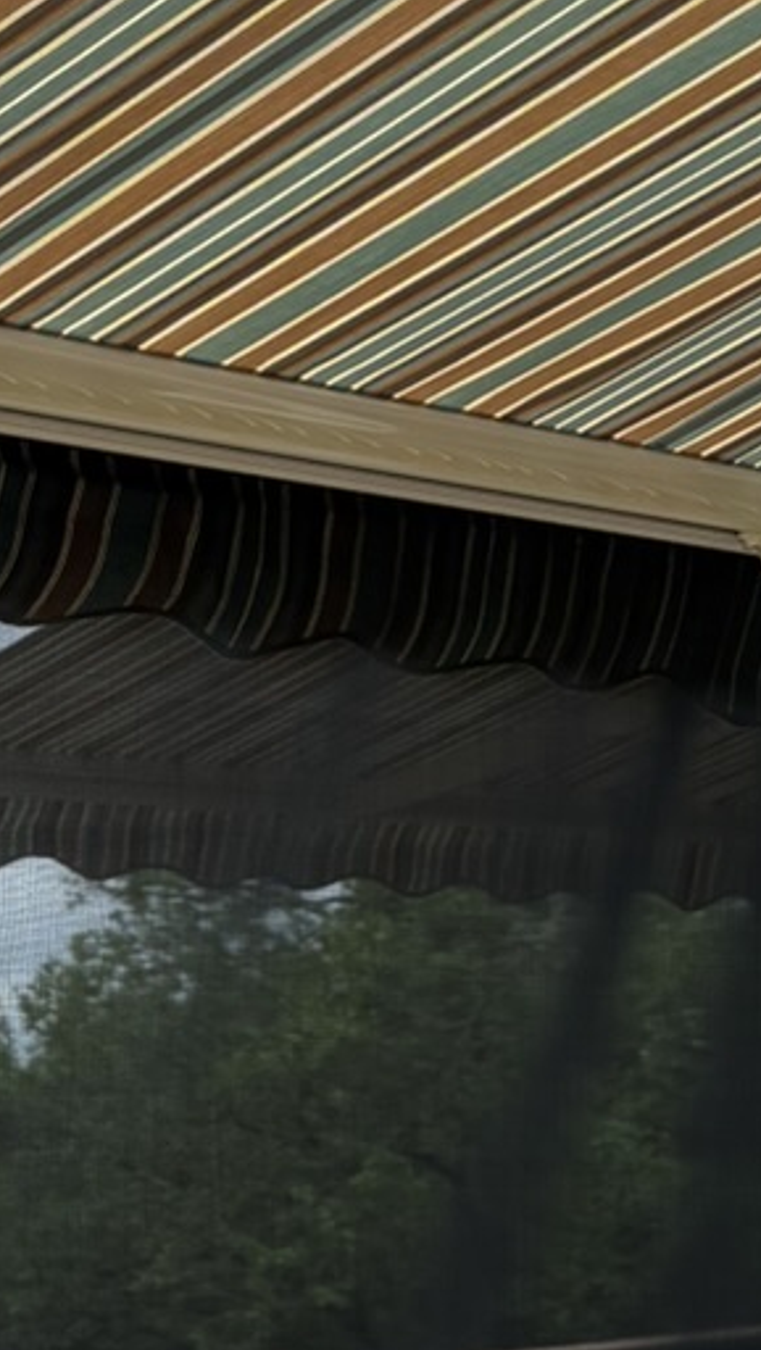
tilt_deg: +2.9
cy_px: 953
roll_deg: +2.1
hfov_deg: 10.5
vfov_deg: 18.9
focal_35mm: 113
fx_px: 4049
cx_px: -192
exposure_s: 1/496
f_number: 1.6
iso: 50
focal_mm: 5.96
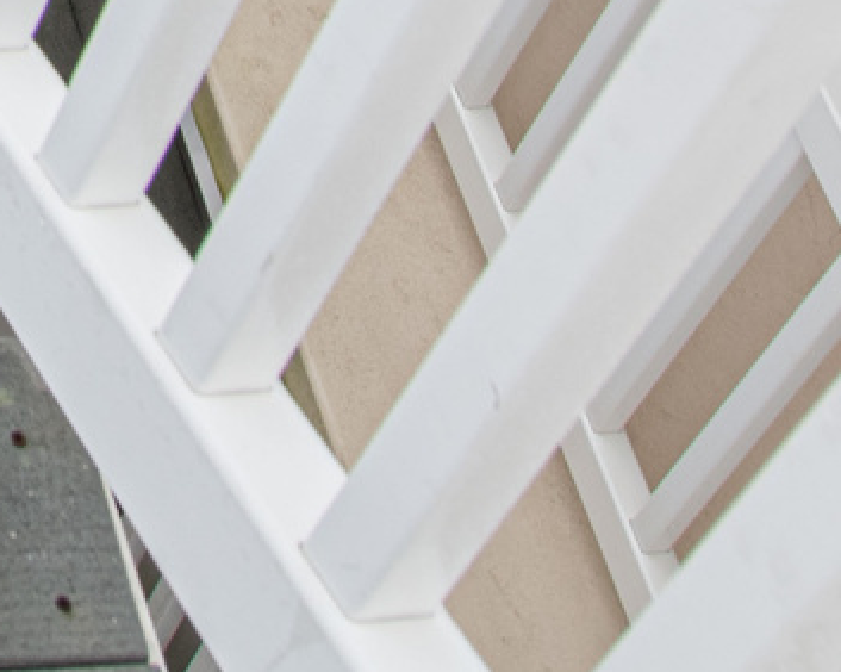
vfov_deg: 8.9
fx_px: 2960
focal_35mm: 119
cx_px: -899
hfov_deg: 13.6
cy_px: -1669
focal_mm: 14
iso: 80
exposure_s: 1/60
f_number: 9
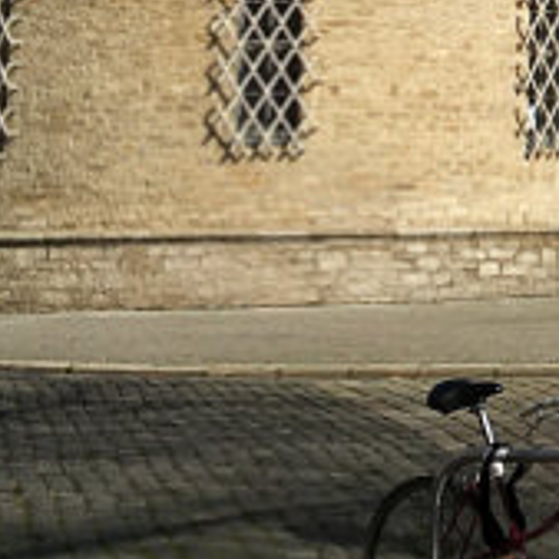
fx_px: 2777
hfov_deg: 10.1
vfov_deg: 10.8
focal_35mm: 152
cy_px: -440
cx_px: 1323
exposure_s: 1/2262
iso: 25
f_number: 2.2
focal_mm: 4.2
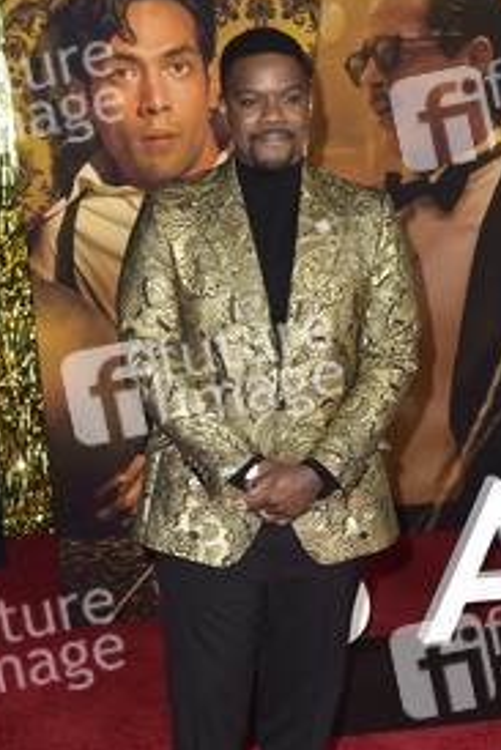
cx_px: 283
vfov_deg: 27.5
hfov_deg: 18.7
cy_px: 517
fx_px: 1522
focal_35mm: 73
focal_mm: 50
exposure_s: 1/250
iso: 1000
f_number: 6.3
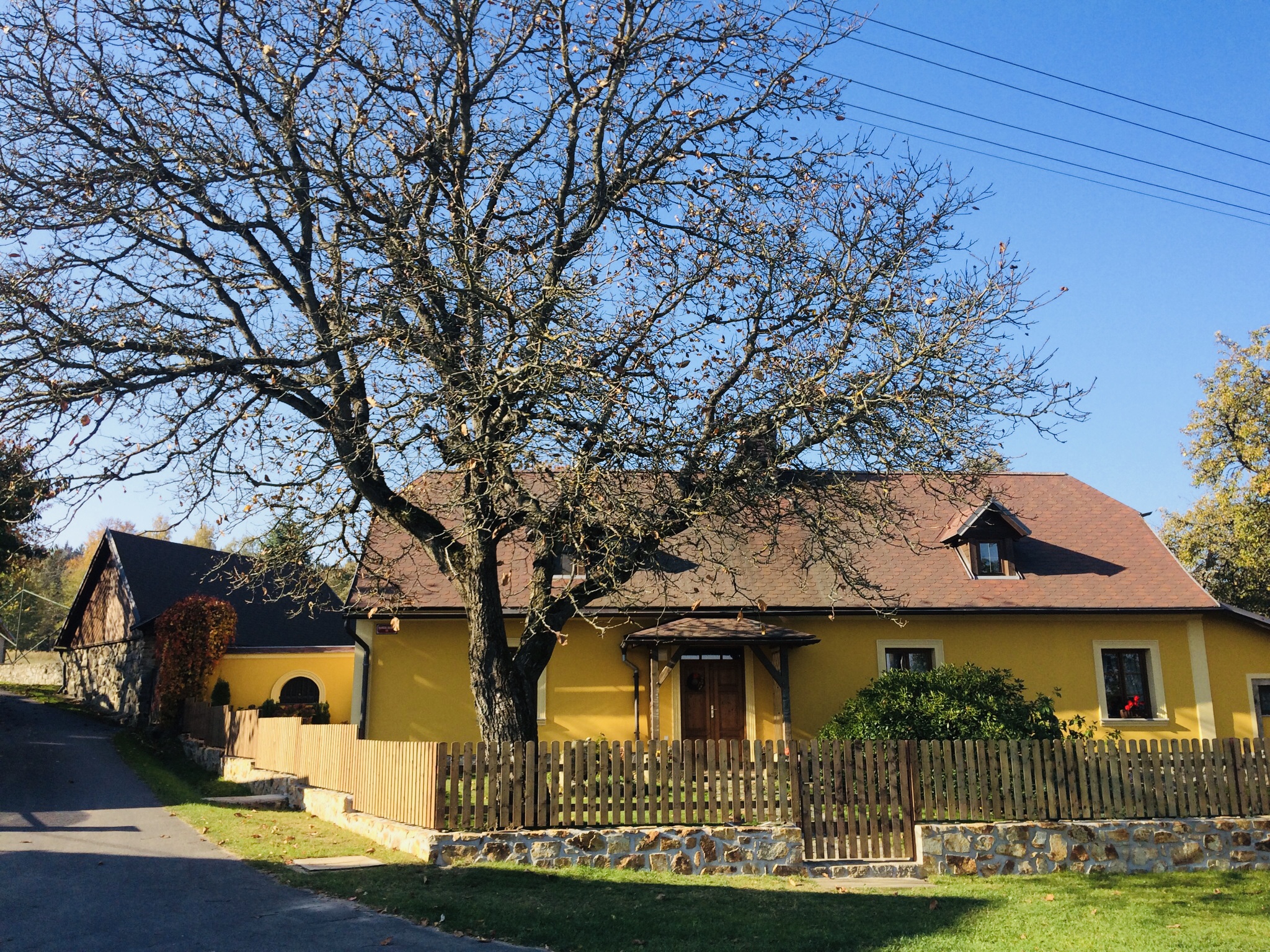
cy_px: 476
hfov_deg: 61.7
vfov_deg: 48.2
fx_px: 1064
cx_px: 635
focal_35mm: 29
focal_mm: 4.15
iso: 32
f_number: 2.2
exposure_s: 1/912
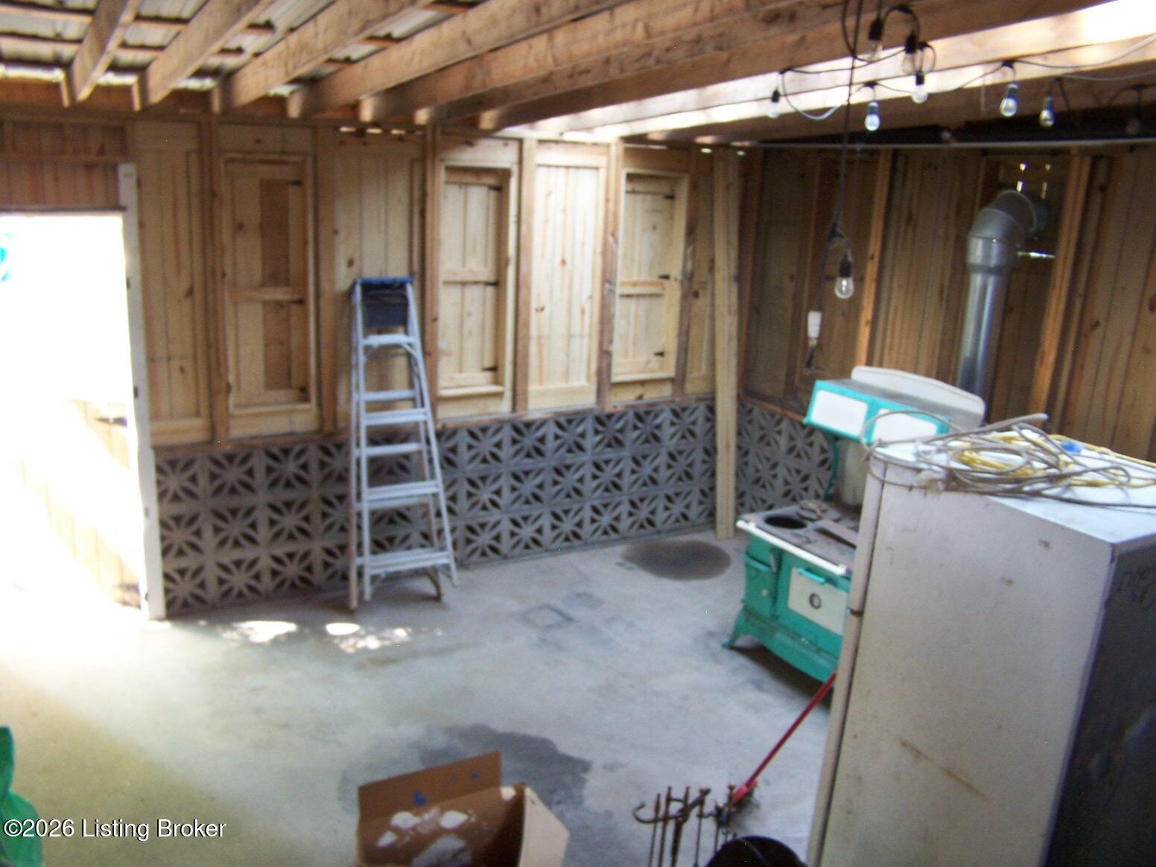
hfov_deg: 49.0
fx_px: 1269
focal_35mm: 38
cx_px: 578
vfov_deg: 37.7
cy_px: 434
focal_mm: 6.3
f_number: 2.8
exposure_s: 1/2
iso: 140
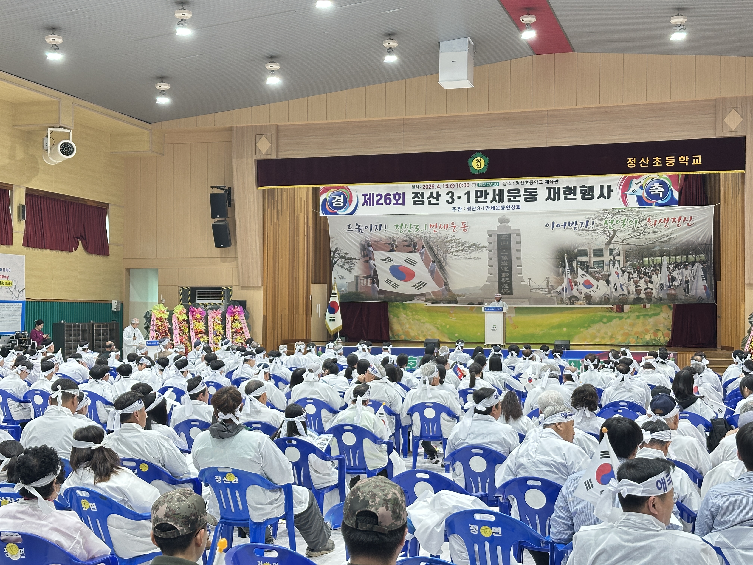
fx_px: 1044
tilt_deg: +2.3
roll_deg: -0.2
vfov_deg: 30.3
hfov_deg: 39.7
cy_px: 282
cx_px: 376
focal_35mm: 48
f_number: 1.78
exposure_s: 1/60
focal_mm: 6.86
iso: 160
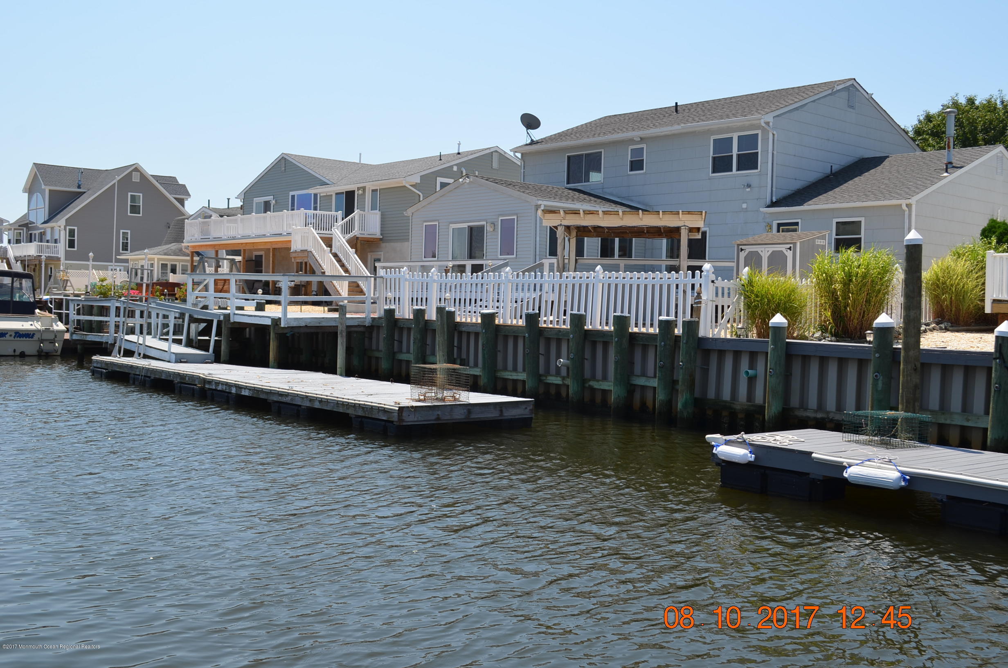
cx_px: 504
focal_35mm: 36
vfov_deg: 36.7
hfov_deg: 53.2
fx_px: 1006
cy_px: 334
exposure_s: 1/250
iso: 100
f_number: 8
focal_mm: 24
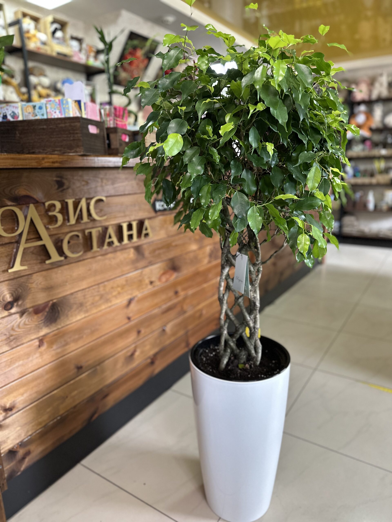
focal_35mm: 24
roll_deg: +0.5
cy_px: 261
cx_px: 196
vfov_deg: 71.6
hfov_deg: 56.8
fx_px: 362
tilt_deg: -13.6
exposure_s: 1/50
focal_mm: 6.86
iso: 500
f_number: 1.78
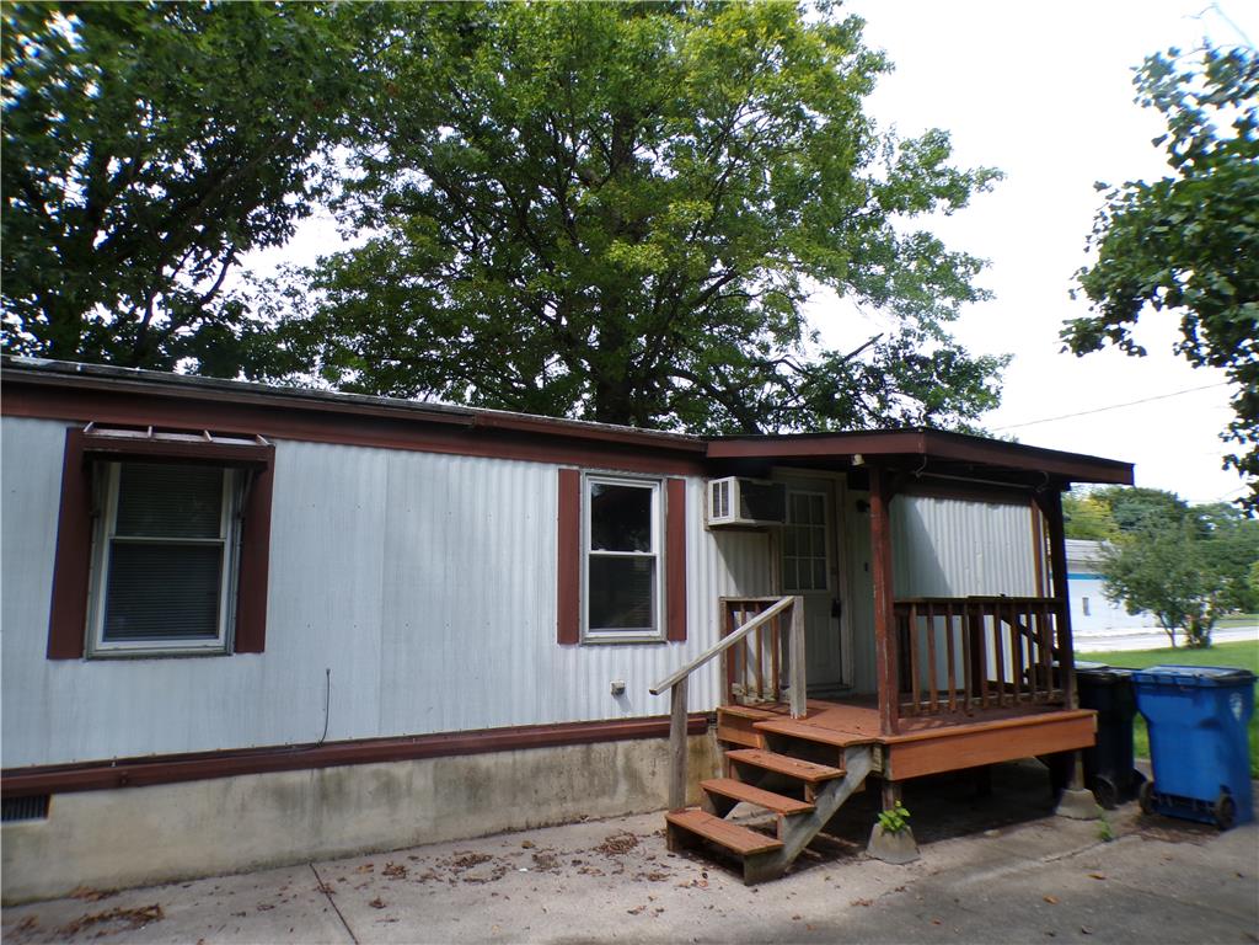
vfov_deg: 56.8
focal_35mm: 24
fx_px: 873
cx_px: 630
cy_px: 472
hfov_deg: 71.6
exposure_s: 1/240
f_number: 4.4
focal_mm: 4.3
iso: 100
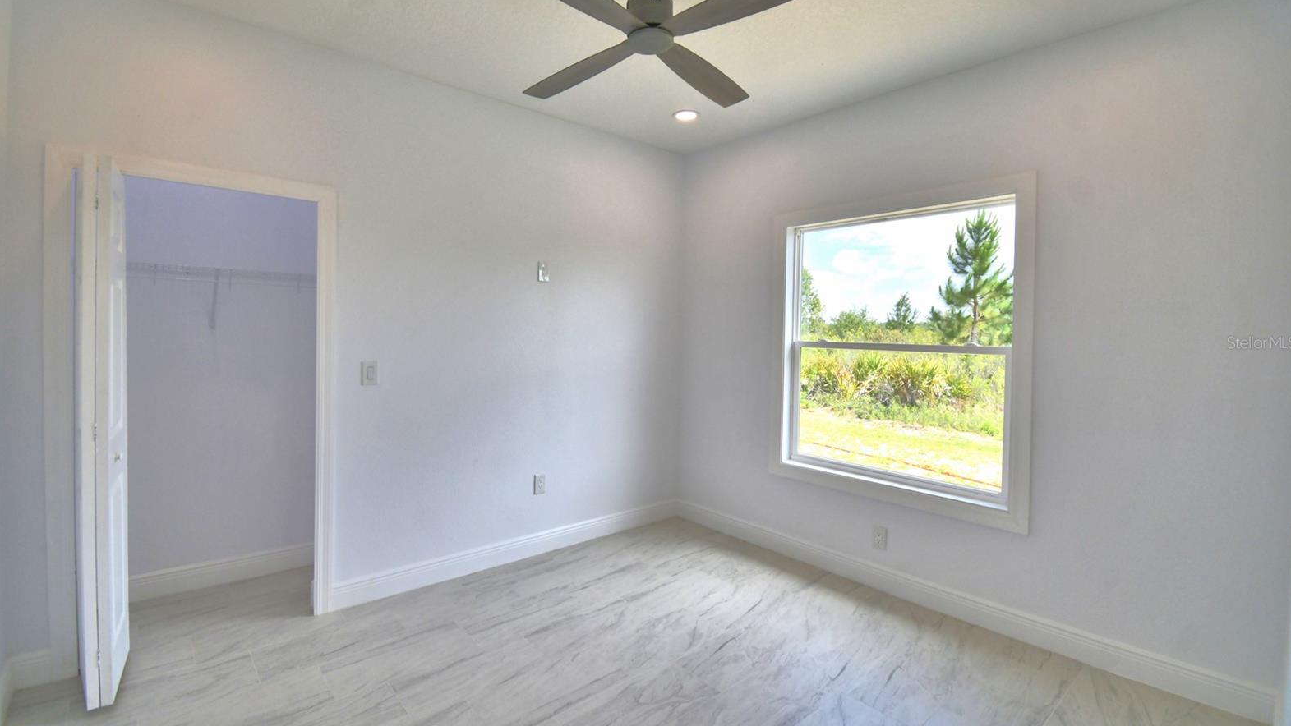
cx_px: 643
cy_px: 342
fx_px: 548
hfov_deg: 99.4
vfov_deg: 67.0
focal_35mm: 16
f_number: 4.5
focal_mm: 10
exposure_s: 1/500
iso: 140
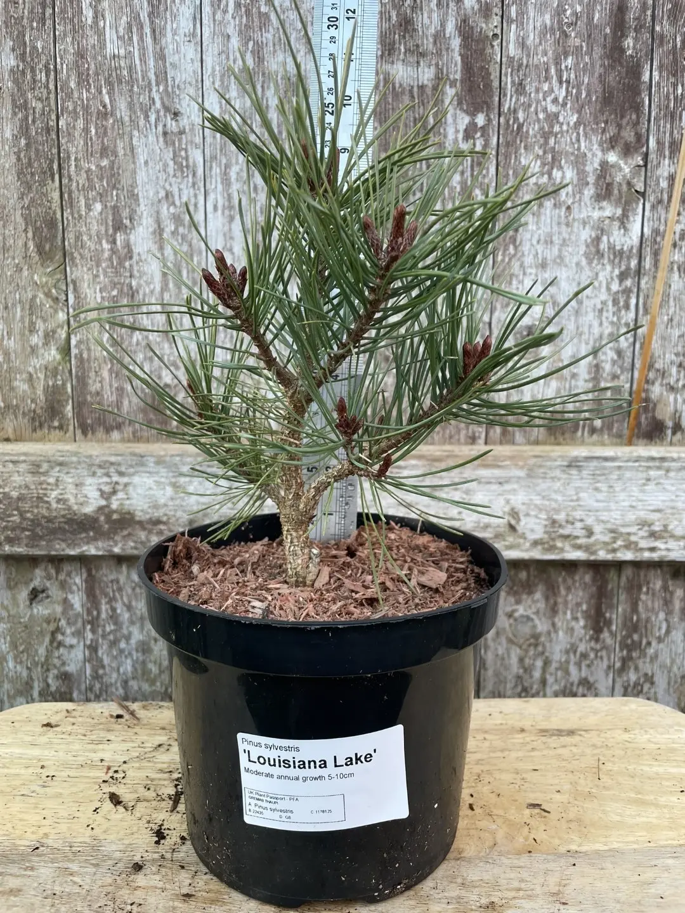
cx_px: 342
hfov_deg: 53.1
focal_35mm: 26
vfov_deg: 67.3
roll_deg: -1.2
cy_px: 456
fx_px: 686
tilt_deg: -8.0
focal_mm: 4.2
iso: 50
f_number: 1.6
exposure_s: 1/121
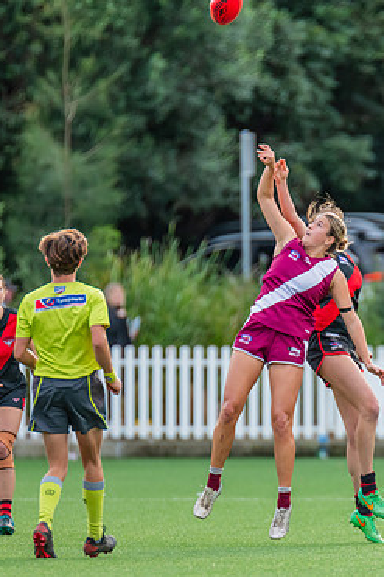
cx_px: 376
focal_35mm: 776
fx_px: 12427
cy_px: 342
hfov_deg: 1.8
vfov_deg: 2.7
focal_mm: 420
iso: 800
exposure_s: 1/1000
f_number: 4
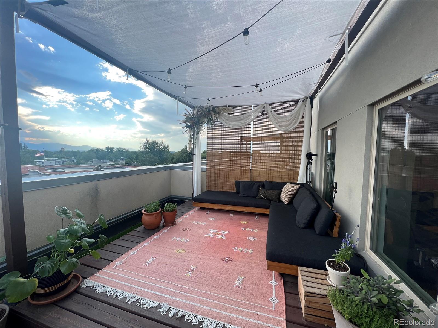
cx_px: 219
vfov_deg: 89.9
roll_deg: -0.3
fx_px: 164
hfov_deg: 106.2
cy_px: 164
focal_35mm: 13
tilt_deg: -2.5
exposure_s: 1/384
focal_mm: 1.57
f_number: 1.8
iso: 32
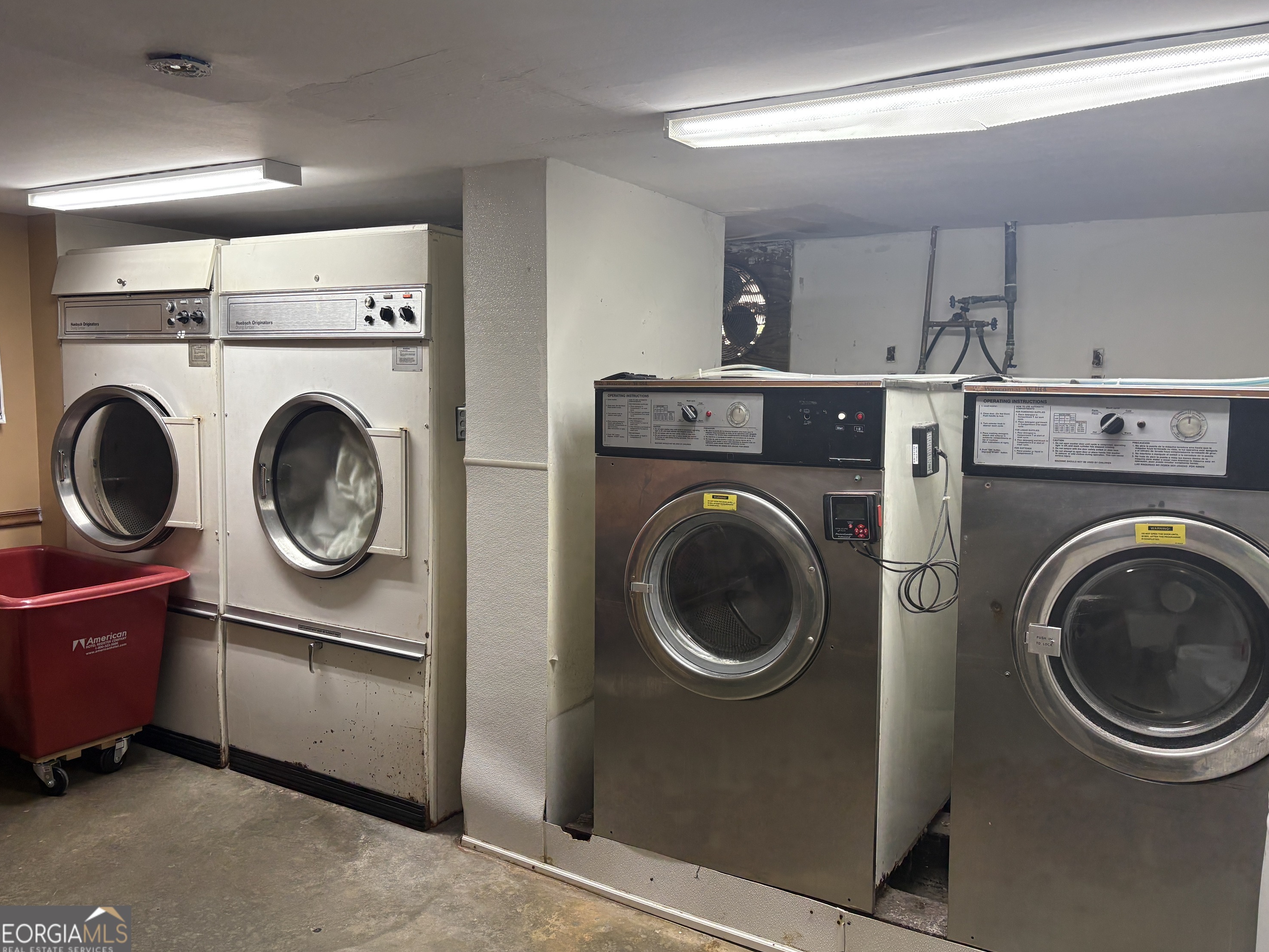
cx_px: 642
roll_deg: -0.8
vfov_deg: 51.4
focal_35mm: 27
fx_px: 990
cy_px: 461
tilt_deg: -5.0
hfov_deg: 65.3
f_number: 1.6
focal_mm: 5.96
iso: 125
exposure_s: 1/60
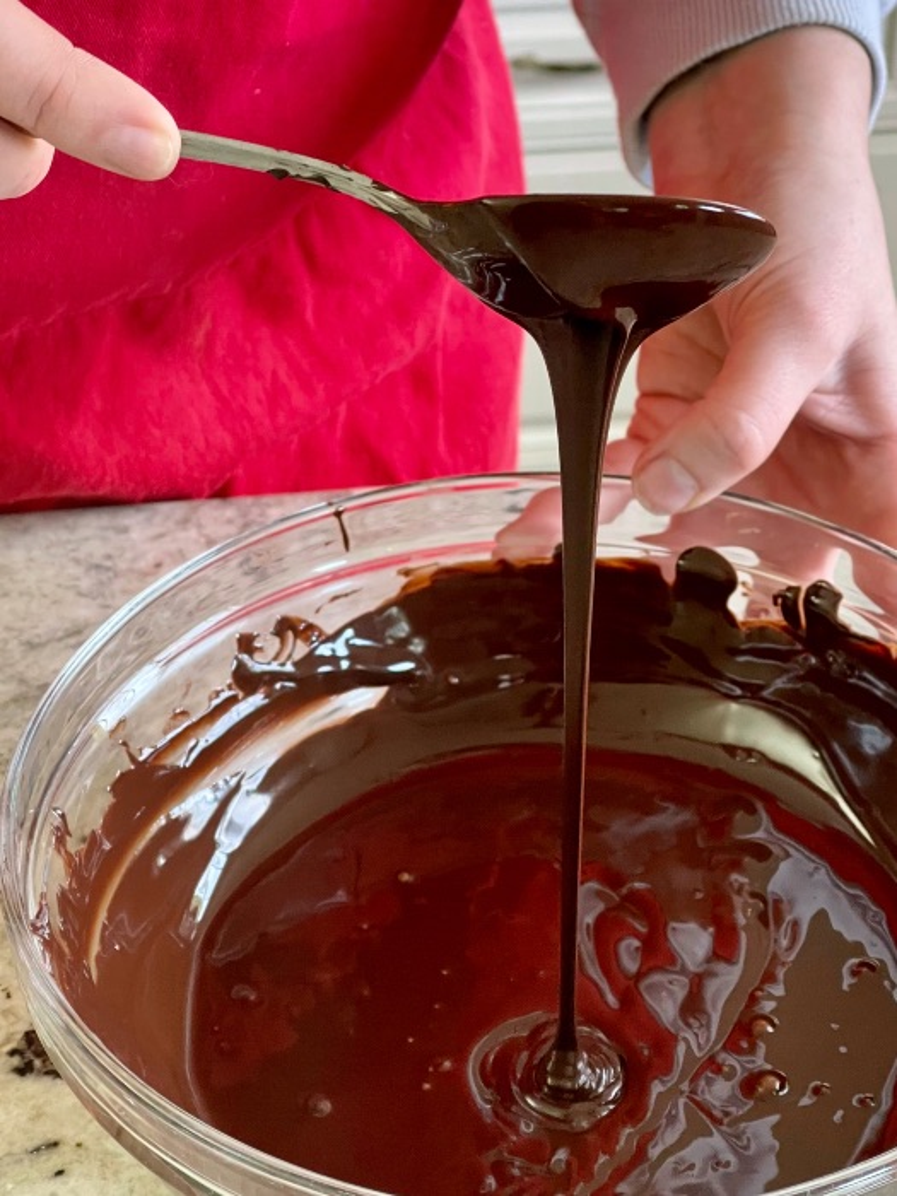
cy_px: 598
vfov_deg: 30.3
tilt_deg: -35.4
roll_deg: -4.3
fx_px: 2211
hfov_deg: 22.9
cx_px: 448
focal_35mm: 64
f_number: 2.2
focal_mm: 7.5
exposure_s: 1/60
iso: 200
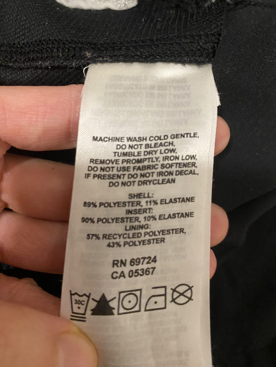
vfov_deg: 69.4
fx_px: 266
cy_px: 184
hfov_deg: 54.9
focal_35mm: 25
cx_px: 138
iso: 640
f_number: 1.8
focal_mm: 4.25
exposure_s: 1/40
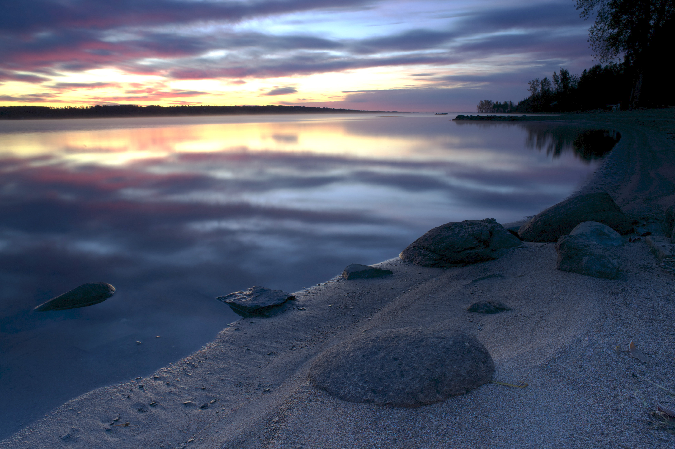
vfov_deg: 53.1
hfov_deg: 73.8
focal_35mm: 24
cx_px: 338
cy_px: 224
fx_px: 450
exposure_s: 5
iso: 200
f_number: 22
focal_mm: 24
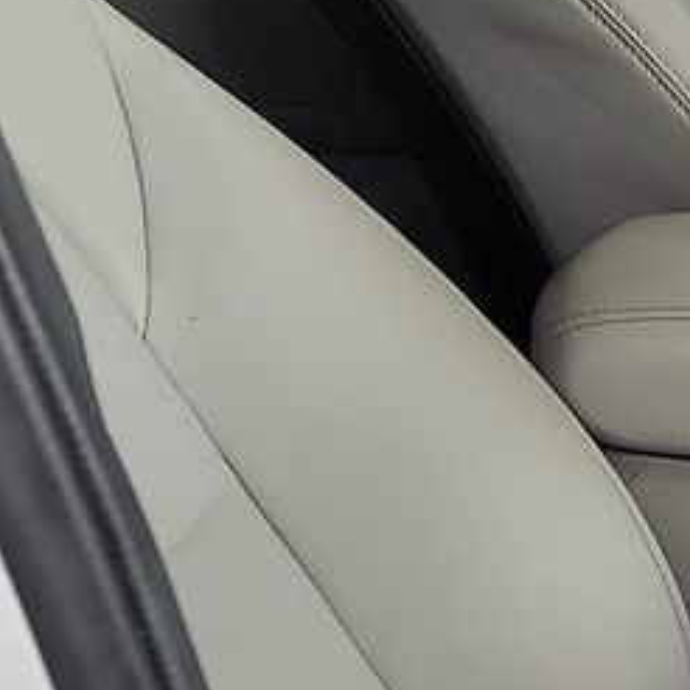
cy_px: 496
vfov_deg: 12.6
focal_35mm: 138
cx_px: 1703
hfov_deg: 10.7
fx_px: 3112
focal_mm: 6.7
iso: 257
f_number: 1.8
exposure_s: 1/59
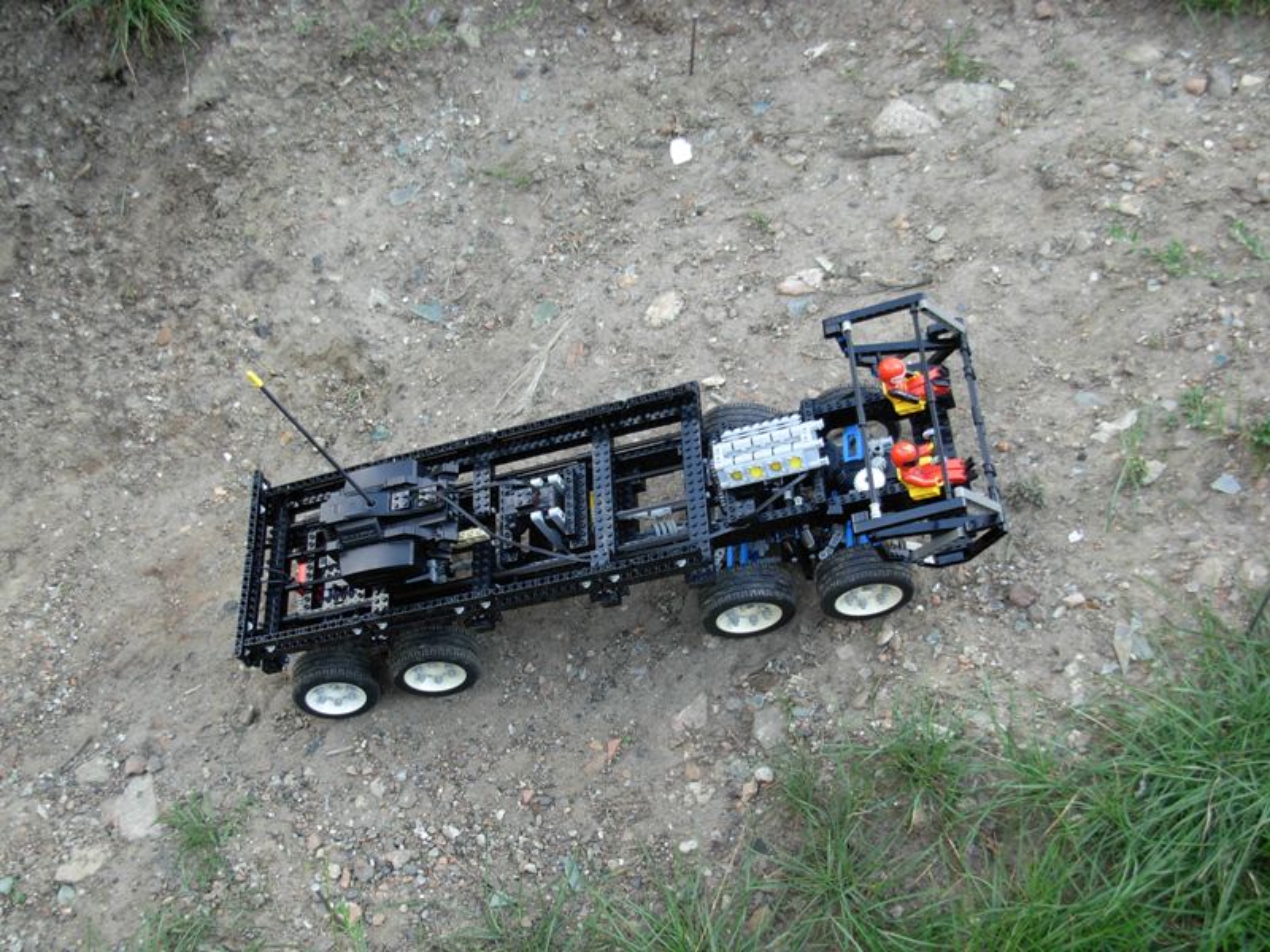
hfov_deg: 49.0
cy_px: 476
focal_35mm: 38
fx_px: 1394
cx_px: 635
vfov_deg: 37.7
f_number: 2.9
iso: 79
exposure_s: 1/171
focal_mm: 6.3
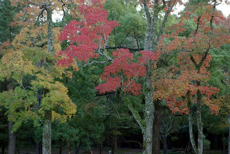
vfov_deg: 12.2
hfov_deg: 18.2
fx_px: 719
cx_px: 115
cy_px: 77
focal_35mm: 112
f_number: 2.8
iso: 200
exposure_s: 1/30
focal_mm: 75
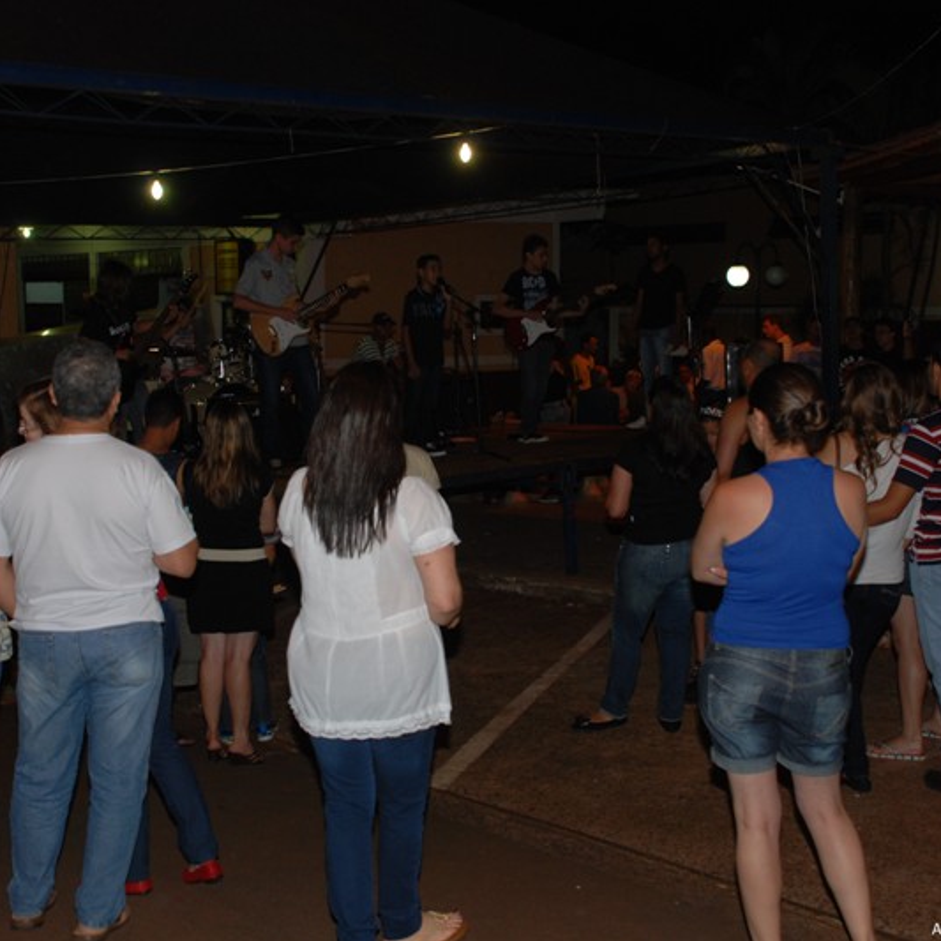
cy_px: 471
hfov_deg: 36.8
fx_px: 1415
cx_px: 478
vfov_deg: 36.8
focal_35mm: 46
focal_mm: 24
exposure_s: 1/60
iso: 200
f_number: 4
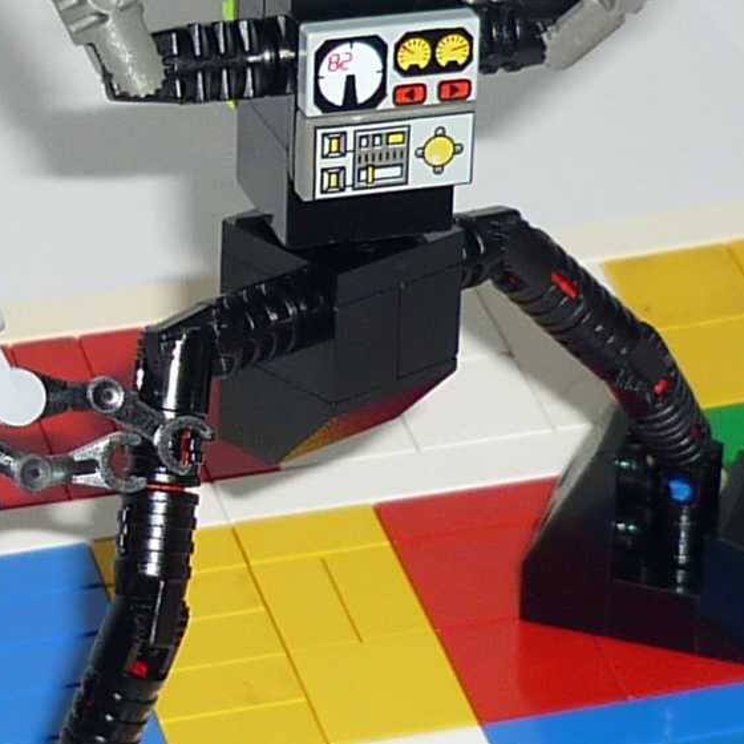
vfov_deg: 10.3
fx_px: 4134
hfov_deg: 10.3
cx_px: 158
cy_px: 392
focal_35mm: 170
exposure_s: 1/60
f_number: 2.8
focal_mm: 5.5
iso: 100
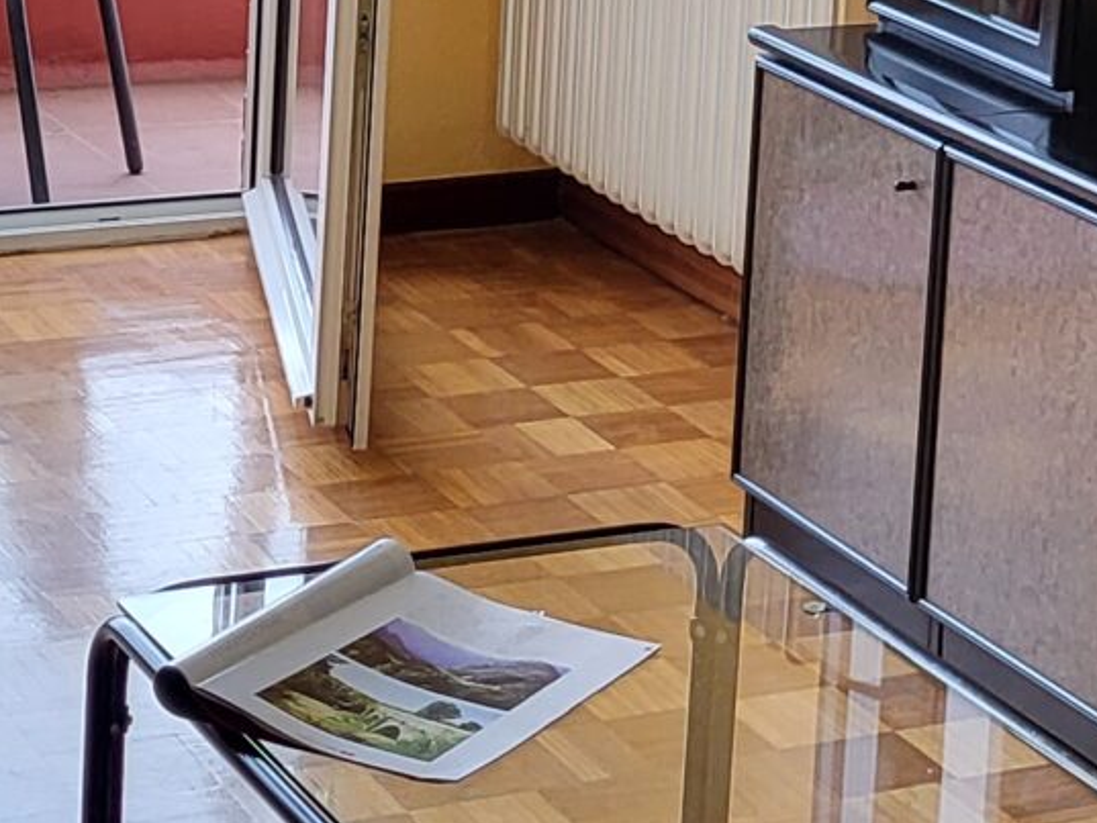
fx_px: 3931
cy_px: -174
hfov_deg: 15.6
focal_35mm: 124
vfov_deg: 11.7
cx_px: 1075
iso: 160
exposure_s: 1/100
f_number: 1.8
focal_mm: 5.4
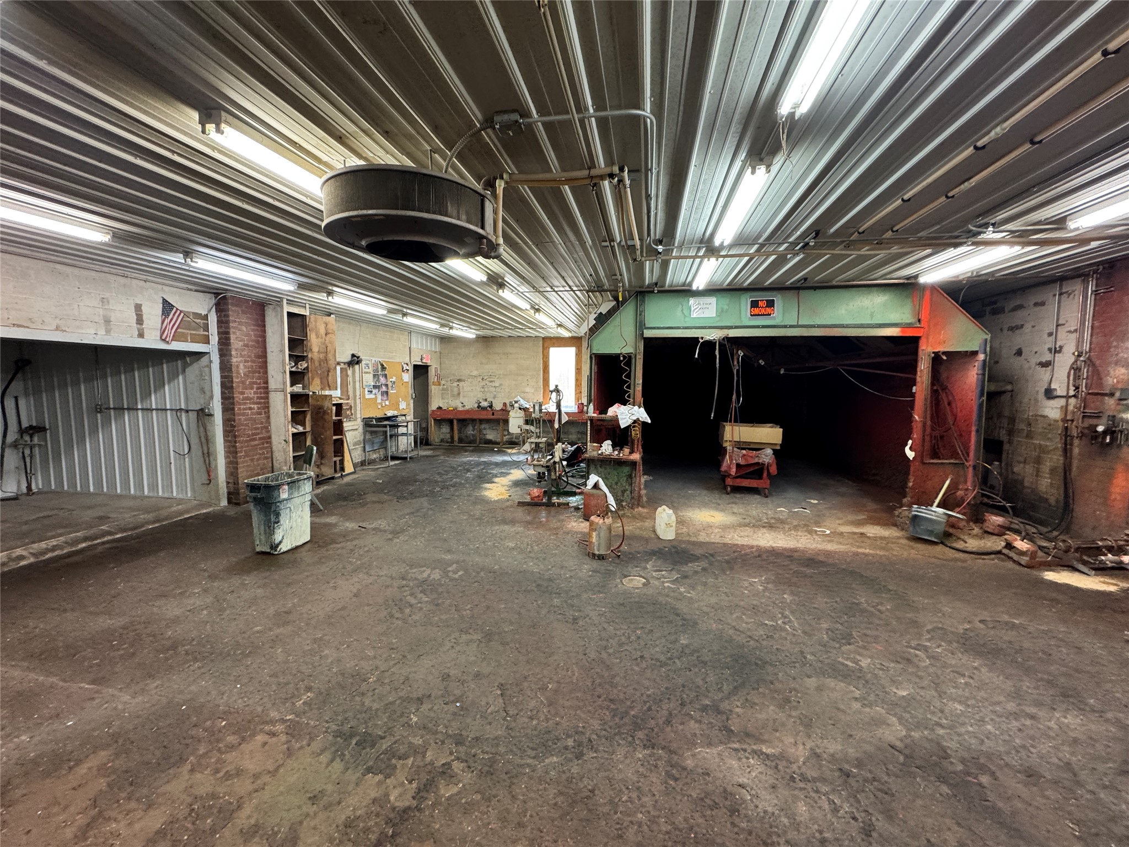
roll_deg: -0.8
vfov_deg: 85.7
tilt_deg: -6.4
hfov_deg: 102.1
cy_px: 424
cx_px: 564
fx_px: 457
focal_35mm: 14
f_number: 2.2
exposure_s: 1/60
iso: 250
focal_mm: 2.22
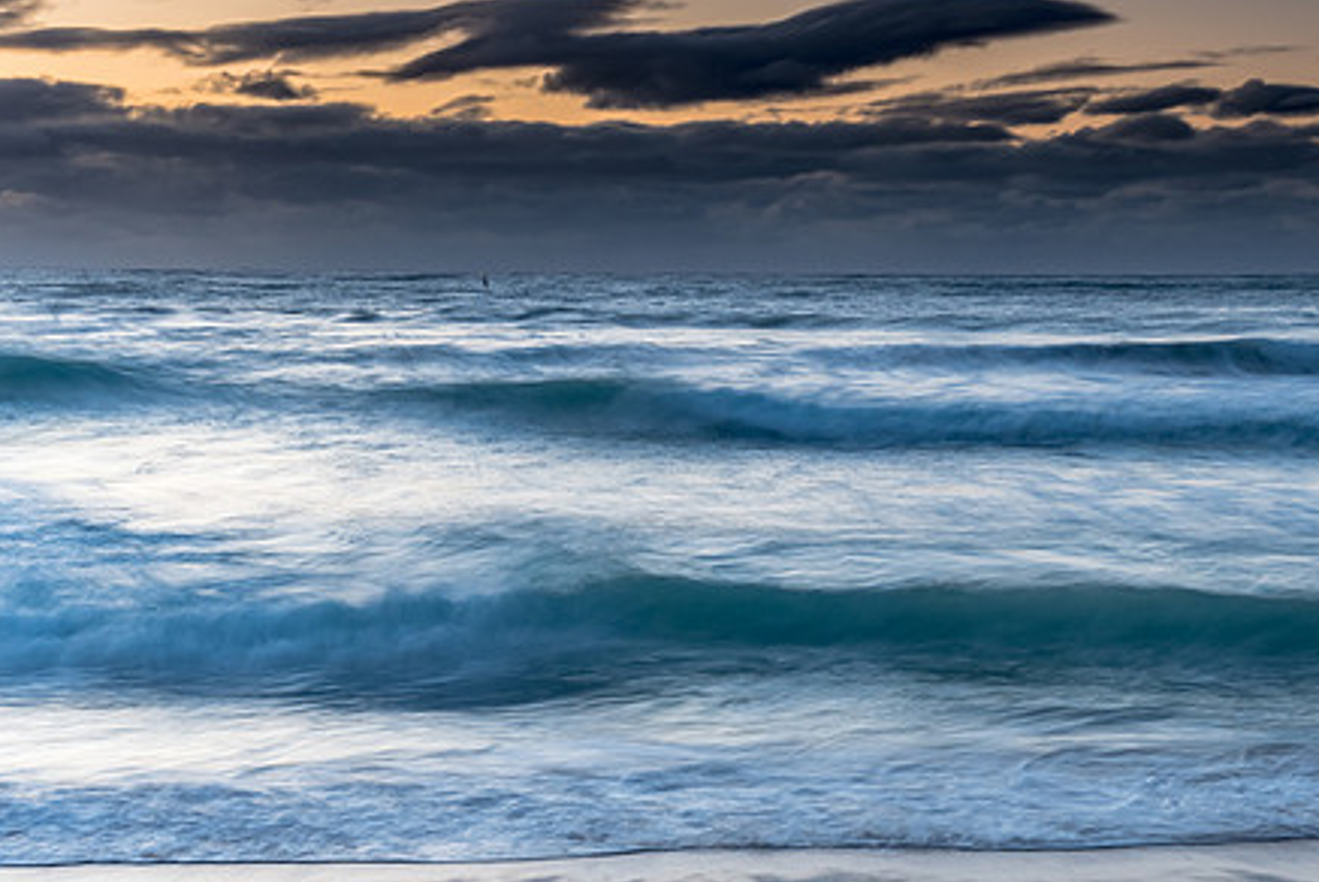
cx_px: 839
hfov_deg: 29.5
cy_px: 527
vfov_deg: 20.0
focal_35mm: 68
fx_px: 2493
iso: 200
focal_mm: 34
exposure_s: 1.3
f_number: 8
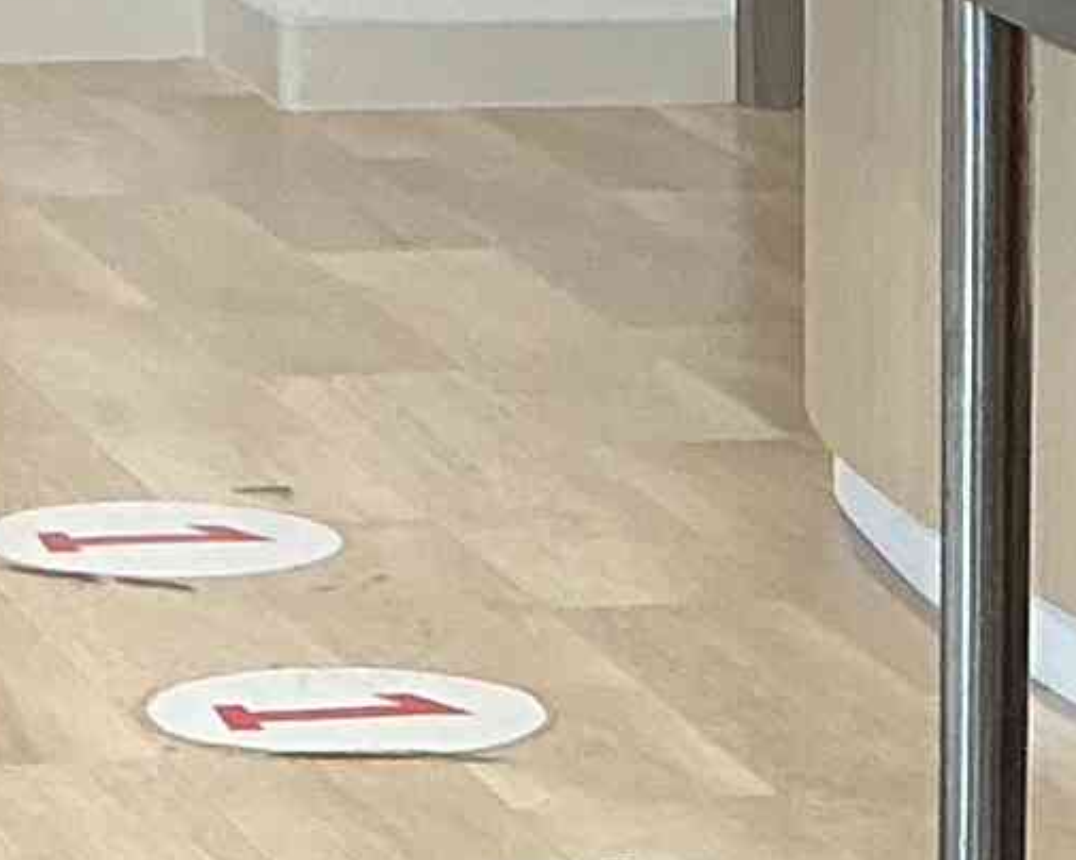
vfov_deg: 6.5
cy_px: 2127
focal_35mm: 226
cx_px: 1607
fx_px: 7197
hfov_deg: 8.4
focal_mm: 3
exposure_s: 1/100
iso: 32
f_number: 1.8
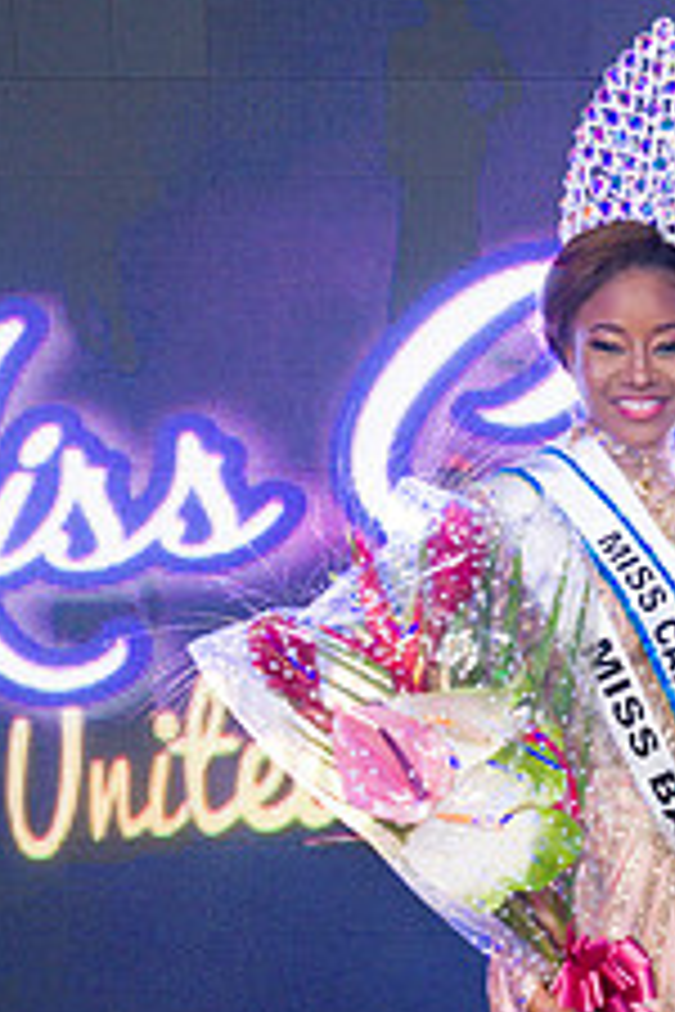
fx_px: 2812
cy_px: 792
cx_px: 666
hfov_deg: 13.5
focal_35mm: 100
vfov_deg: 20.2
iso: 4000
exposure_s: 1/160
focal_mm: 50
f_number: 5
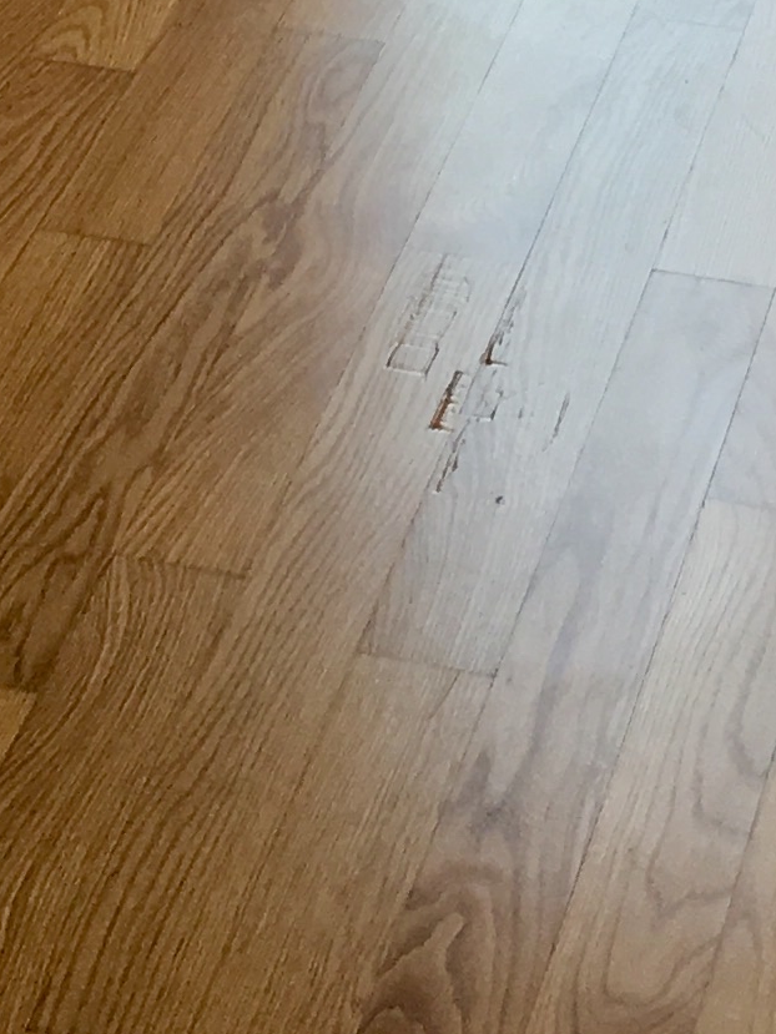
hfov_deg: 10.5
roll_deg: +1.1
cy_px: -1224
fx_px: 4213
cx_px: 236
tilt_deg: -15.4
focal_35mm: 141
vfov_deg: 12.0
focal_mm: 4.15
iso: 25
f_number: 2.2
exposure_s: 1/125
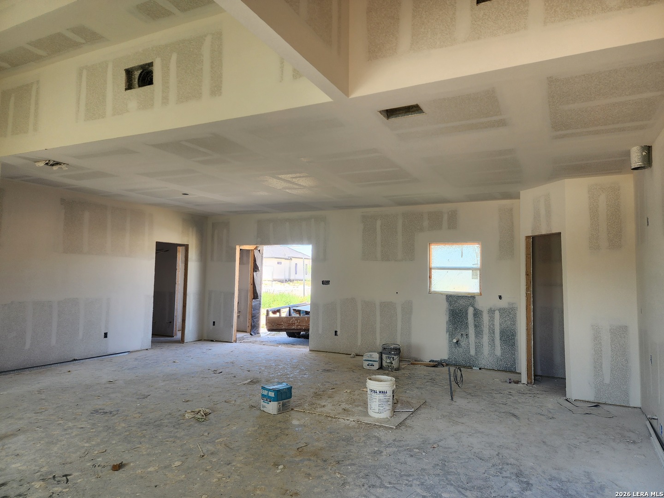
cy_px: 249
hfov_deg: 73.9
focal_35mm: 23
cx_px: 332
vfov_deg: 58.9
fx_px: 441
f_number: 1.8
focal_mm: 6.4
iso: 64
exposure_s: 1/180
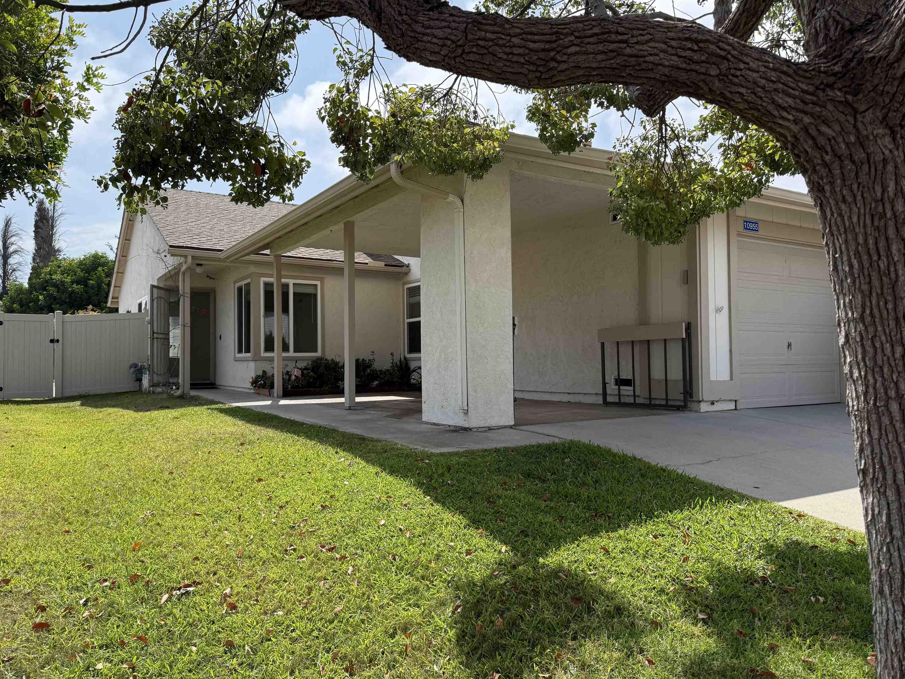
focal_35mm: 25
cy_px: 340
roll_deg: +0.0
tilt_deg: +2.2
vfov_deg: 54.9
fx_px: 654
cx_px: 442
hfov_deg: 69.4
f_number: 1.78
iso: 100
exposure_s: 1/3584
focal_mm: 6.76
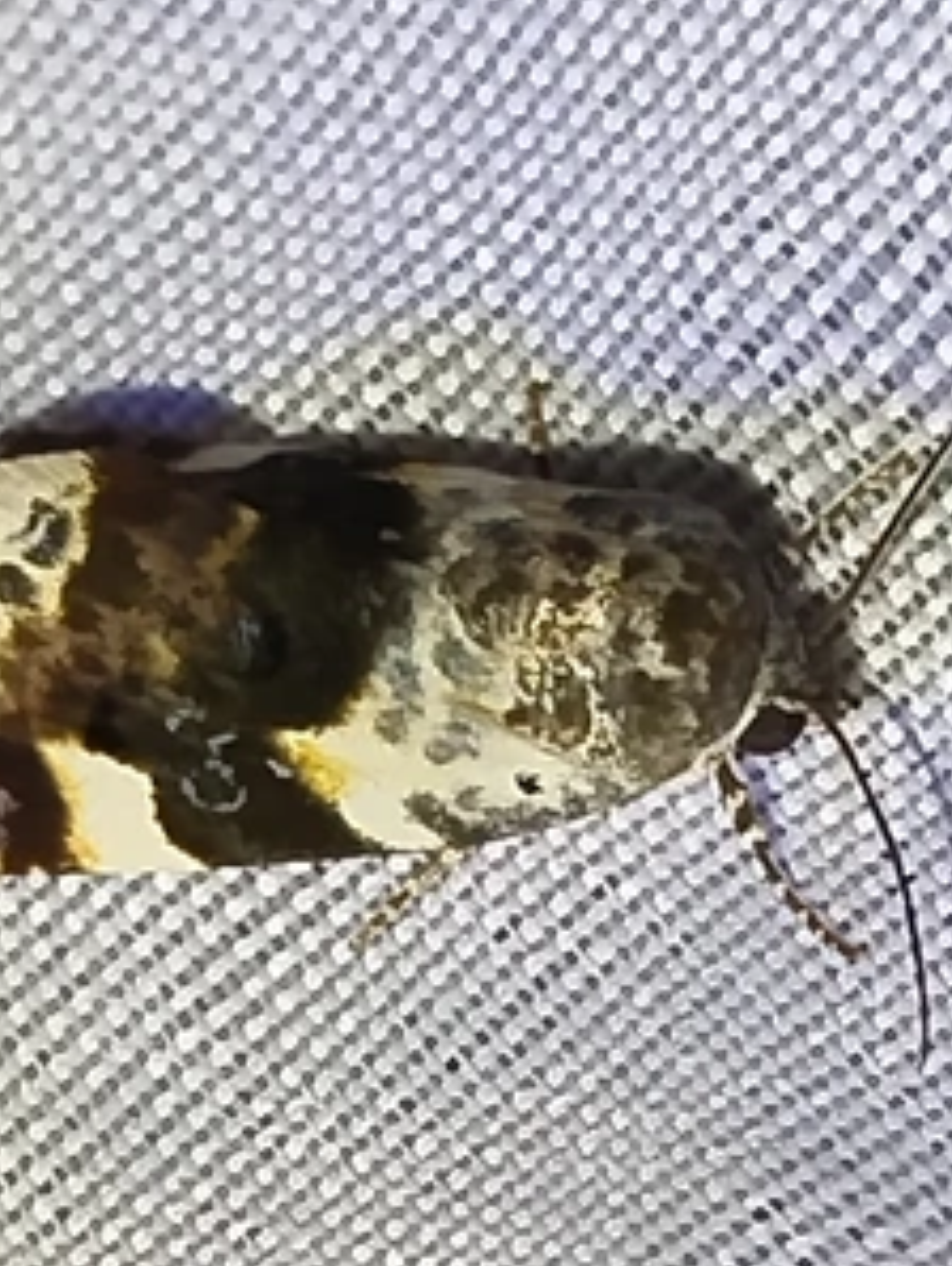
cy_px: 901
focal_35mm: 206
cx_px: 476
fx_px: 7543
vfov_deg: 9.6
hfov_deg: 7.2
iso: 100
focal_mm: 5.31
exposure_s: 1/50
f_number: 1.7
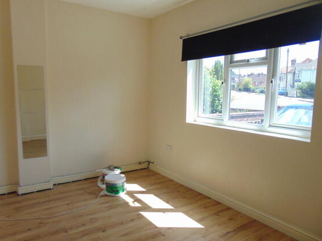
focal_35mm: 26
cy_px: 121
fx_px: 242
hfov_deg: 67.3
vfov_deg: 53.0
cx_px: 156
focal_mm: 4.5
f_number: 3
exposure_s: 1/500
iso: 200
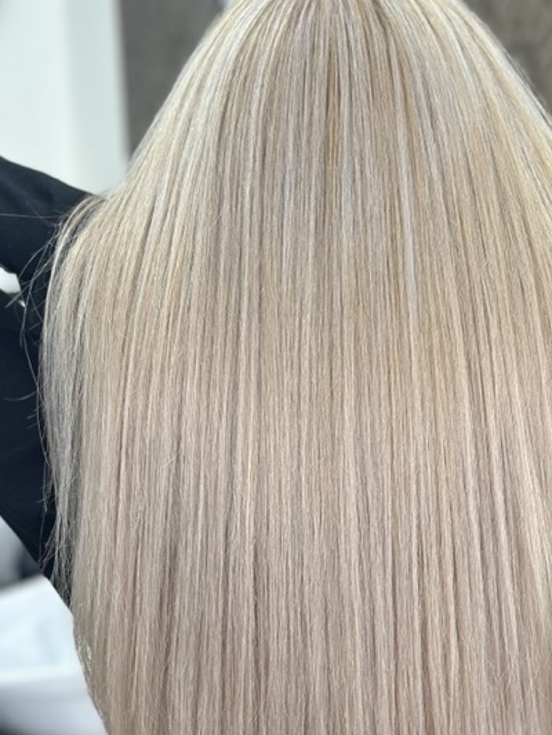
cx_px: 339
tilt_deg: -8.0
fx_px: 1530
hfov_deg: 20.4
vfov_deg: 26.9
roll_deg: +1.2
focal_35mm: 72
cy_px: 485
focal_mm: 6.86
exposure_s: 1/100
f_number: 1.78
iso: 80
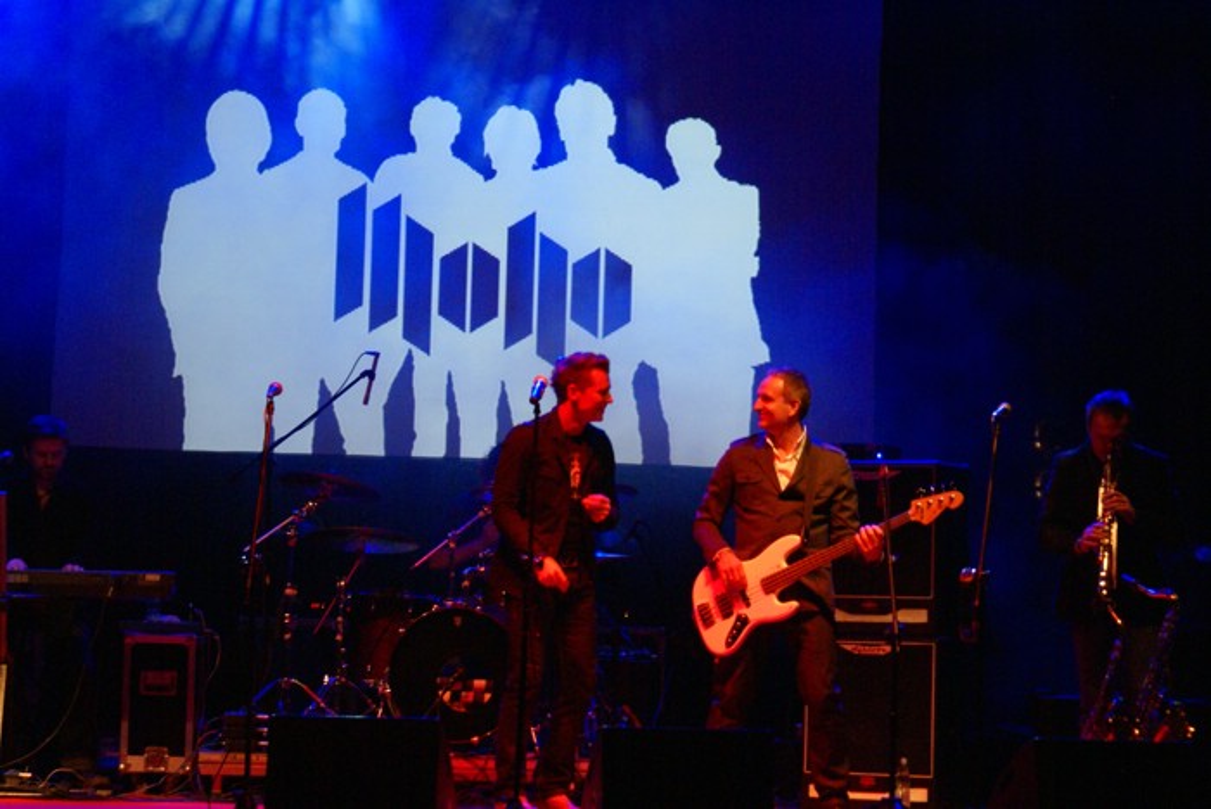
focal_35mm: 105
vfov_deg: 13.1
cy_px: 404
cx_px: 606
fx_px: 3535
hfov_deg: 19.4
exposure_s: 1/25
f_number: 5.6
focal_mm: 70
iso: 800
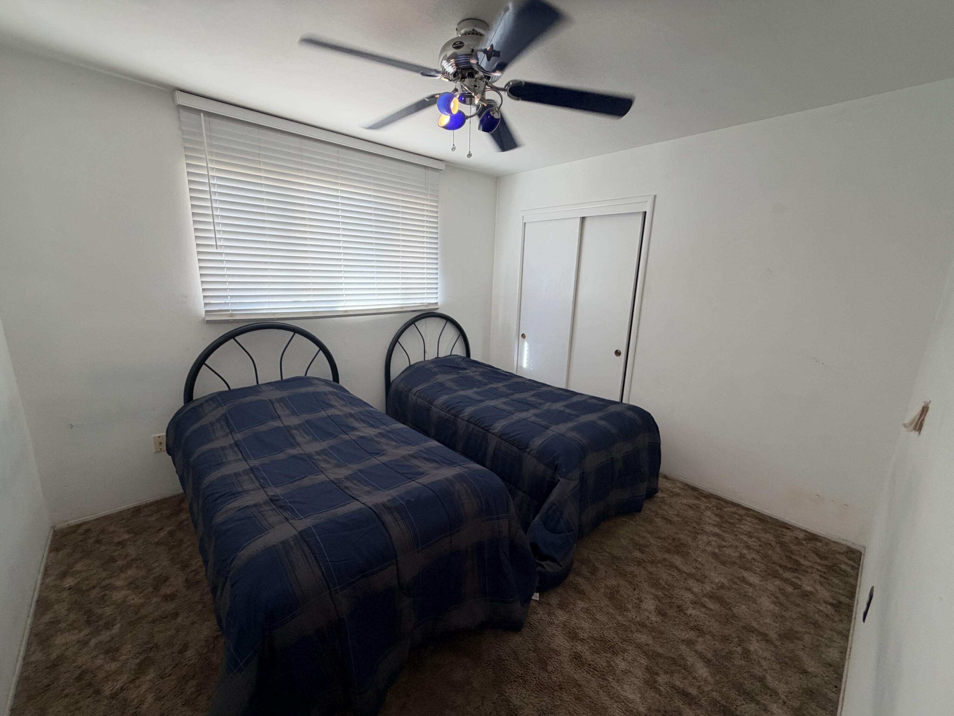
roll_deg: -1.2
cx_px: 477
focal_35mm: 14
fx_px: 386
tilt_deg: -12.0
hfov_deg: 102.1
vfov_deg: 85.7
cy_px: 358
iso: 200
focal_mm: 2.22
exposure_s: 1/120
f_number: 2.2
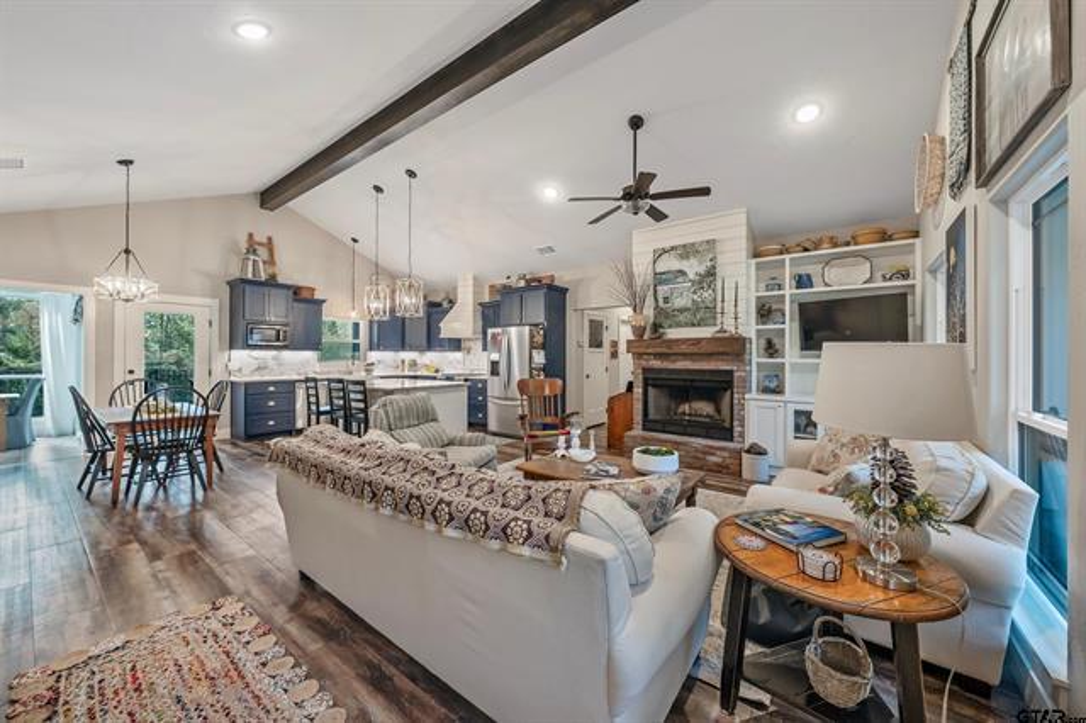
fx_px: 392
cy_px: 362
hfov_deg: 108.4
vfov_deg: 85.4
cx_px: 543
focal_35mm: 13
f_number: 8
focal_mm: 13
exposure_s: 1/13
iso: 800
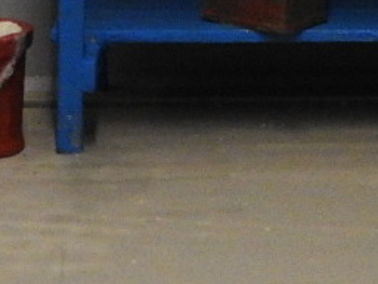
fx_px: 3407
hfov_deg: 6.3
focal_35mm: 312
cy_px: 87
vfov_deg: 4.8
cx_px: 303
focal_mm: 9
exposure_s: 1/8
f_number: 4
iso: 640
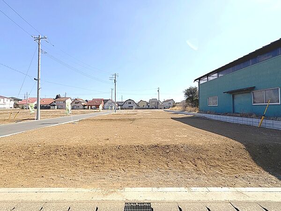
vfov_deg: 85.7
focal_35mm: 14
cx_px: 140
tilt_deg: +1.3
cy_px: 106
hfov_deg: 102.1
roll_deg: +0.2
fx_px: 114
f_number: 2.2
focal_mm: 2.22
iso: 50
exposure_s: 1/2874
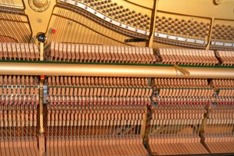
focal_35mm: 53
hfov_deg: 37.5
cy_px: 110
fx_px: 344
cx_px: 100
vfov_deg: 25.3
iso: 200
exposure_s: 1/100
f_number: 5
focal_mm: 22
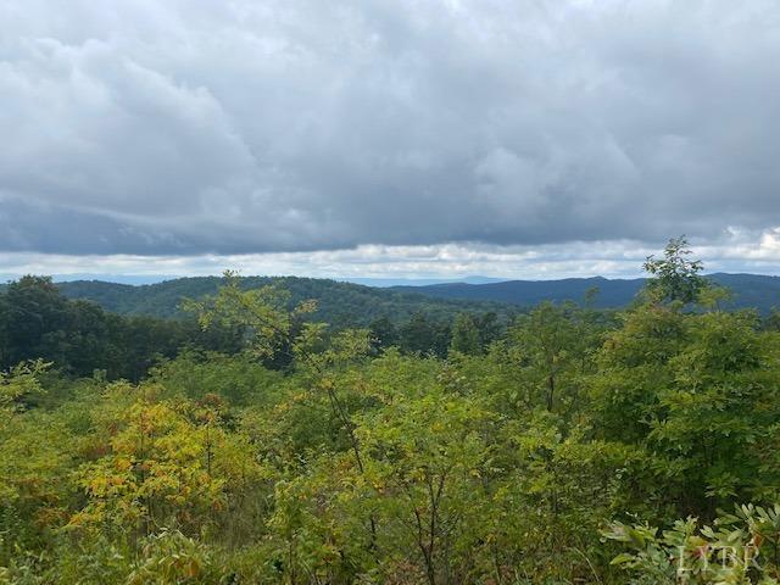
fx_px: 586
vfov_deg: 53.1
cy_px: 292
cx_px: 390
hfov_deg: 67.3
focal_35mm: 26
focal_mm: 4.25
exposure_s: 1/3300
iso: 32
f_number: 1.8
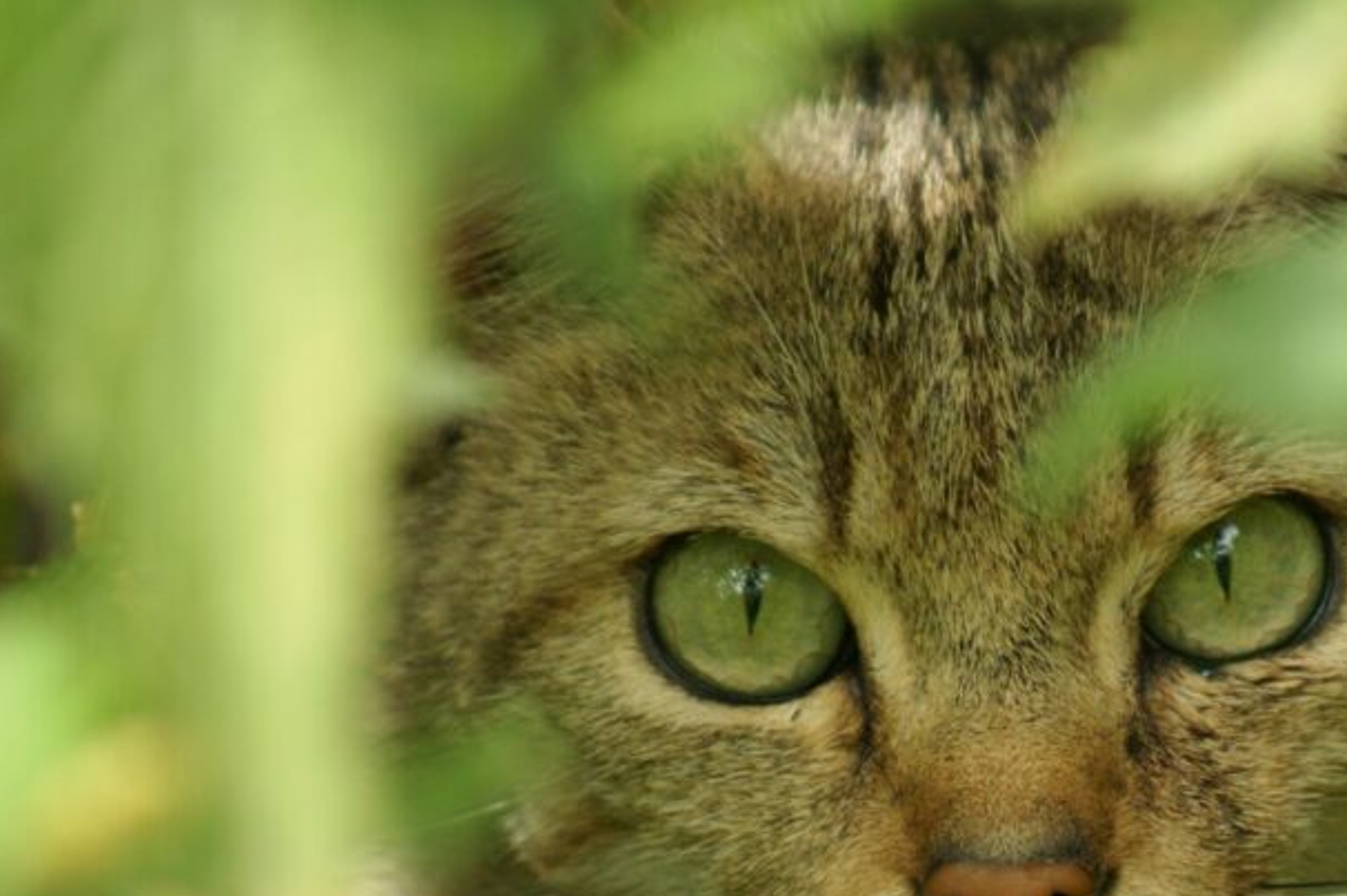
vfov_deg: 1.8
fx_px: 28450
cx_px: 1094
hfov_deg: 2.7
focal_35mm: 761
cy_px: 651
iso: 400
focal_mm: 300
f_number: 5.6
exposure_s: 1/500
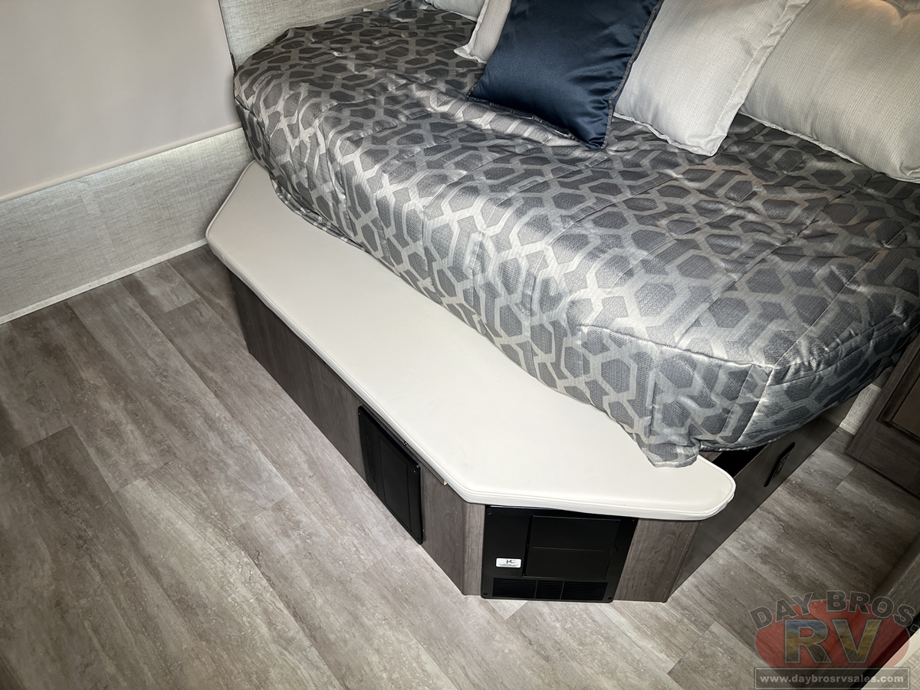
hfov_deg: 67.3
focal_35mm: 26
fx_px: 691
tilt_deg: -42.8
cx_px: 460
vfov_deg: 53.1
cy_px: 345
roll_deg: +1.3
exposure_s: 1/117
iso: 125
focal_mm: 5.7
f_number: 1.5
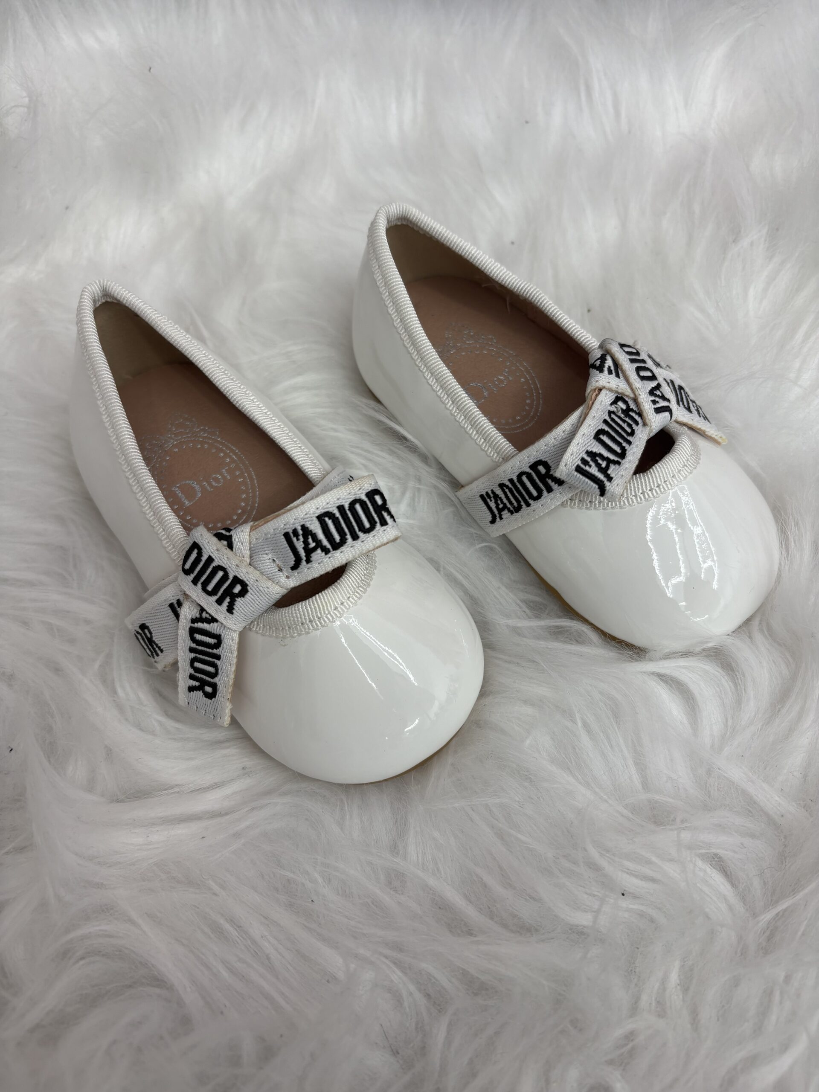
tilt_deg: -64.5
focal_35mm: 26
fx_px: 820
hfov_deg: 53.1
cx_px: 410
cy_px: 546
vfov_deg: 67.3
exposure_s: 1/100
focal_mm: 5.96
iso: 40
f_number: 1.6
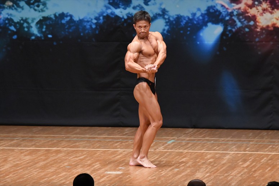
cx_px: 140
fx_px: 2208
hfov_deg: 7.2
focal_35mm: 285
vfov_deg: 4.8
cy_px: 93
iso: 6400
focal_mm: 190
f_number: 5.6
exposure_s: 1/400
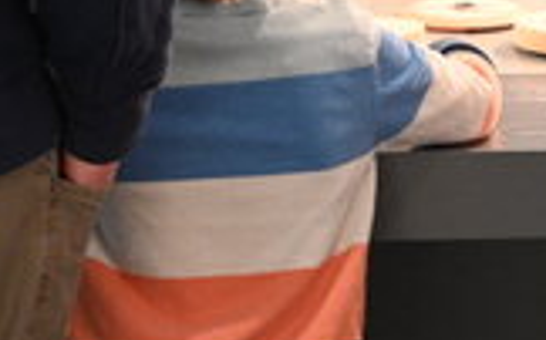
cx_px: 590
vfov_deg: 5.3
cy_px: -281
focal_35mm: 242
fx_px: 3599
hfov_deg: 8.6
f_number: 6.3
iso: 3200
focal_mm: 50
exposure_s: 1/60
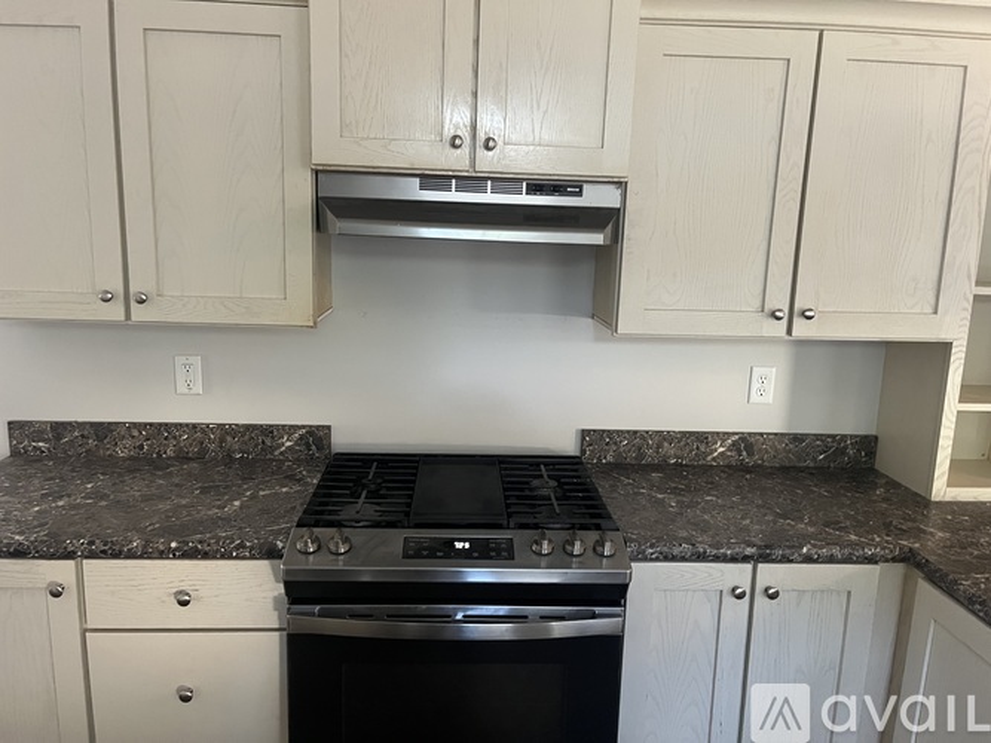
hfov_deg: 67.3
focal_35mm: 26
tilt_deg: -11.0
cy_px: 372
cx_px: 496
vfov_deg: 53.0
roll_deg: -1.5
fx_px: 744
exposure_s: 1/30
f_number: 1.6
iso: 500
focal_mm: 5.1
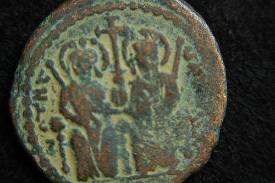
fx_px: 572
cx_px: 138
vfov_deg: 18.2
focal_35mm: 75
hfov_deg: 27.0
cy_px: 92
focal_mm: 50
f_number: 5.6
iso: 560
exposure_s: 1/30
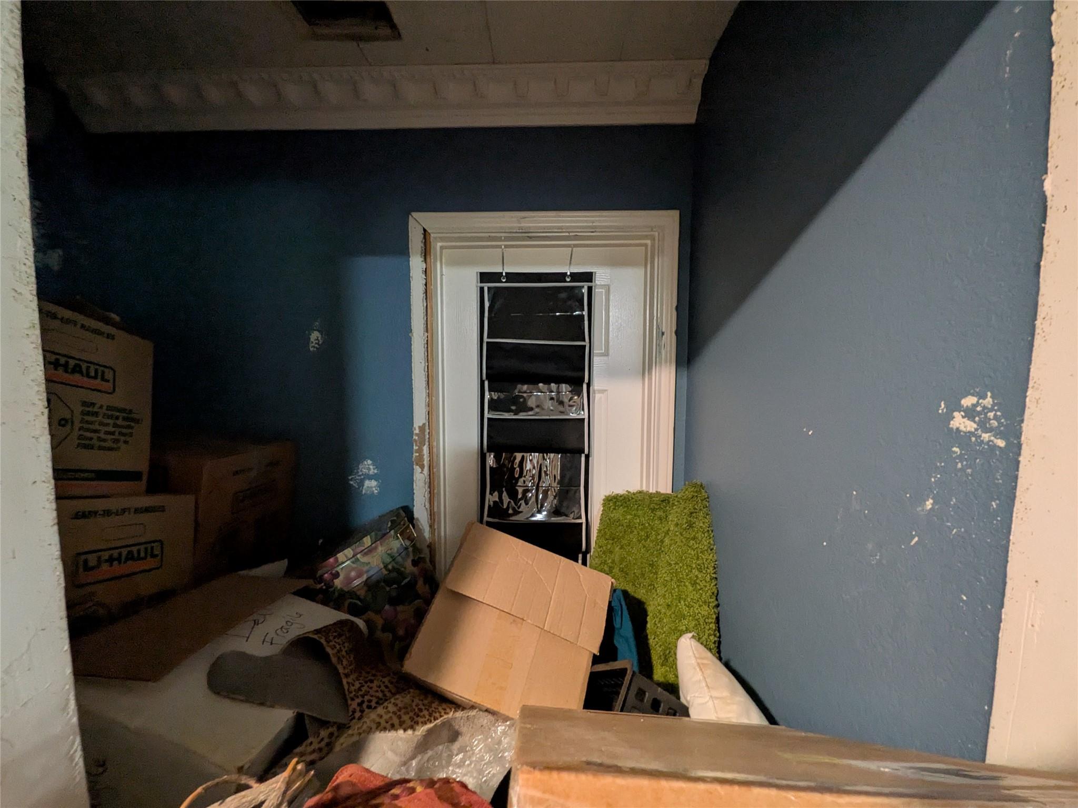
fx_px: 436
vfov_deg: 85.7
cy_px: 404
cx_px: 539
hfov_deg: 102.1
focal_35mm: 14
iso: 606
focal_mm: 1.85
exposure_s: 1/20
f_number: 2.2
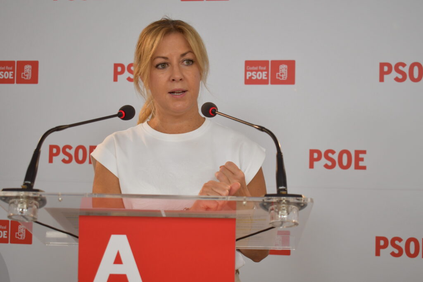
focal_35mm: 60
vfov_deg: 22.6
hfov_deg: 33.4
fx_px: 705
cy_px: 141
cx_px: 212
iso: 640
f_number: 5
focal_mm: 40
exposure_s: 1/250
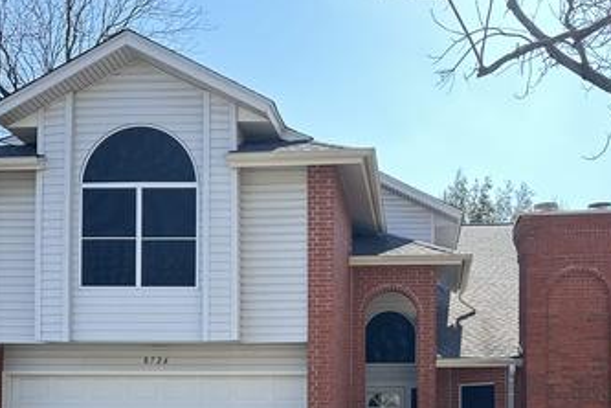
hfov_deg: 41.0
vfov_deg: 26.7
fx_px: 815
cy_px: 401
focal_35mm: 48
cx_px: 343
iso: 80
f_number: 1.78
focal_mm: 6.86
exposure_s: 1/952
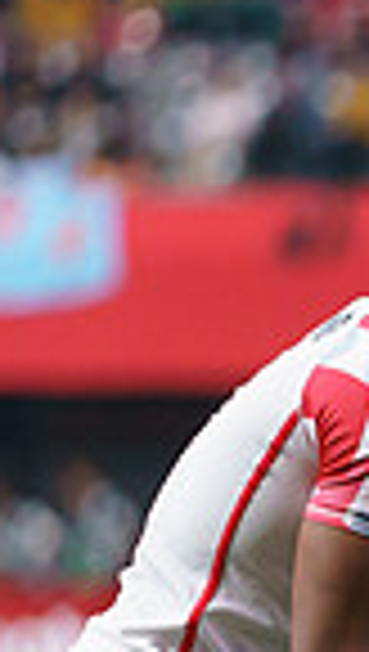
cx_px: 1002
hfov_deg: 1.2
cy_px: 762
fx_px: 17774
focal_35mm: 1026
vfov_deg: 2.1
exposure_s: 1/3200
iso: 2500
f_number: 2.8
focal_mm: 187
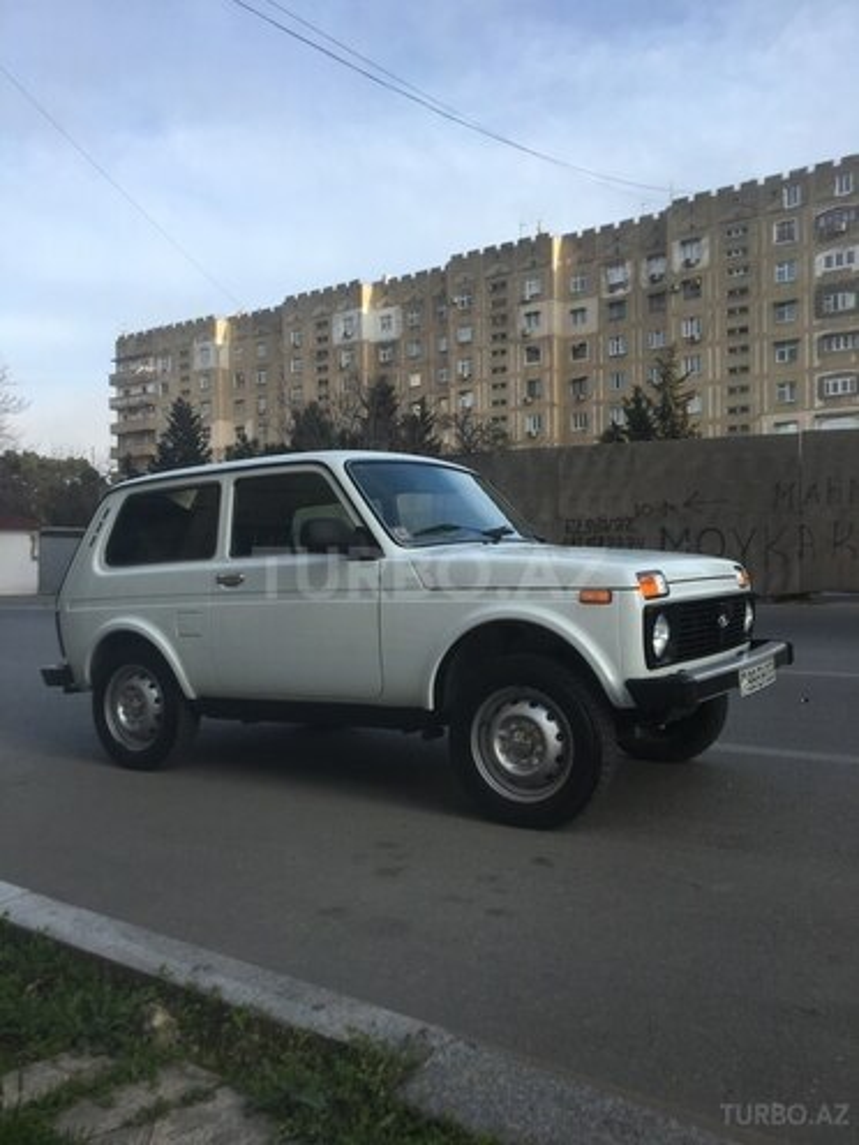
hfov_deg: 48.2
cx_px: 430
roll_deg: +0.3
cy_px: 572
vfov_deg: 61.7
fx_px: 960
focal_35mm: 29
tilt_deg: +1.7
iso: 25
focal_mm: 4.15
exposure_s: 1/884
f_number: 2.2
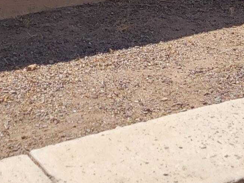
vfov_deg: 11.1
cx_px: 157
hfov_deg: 16.5
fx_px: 839
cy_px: -203
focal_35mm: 119
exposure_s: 1/2378
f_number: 1.8
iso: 40
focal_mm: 5.4
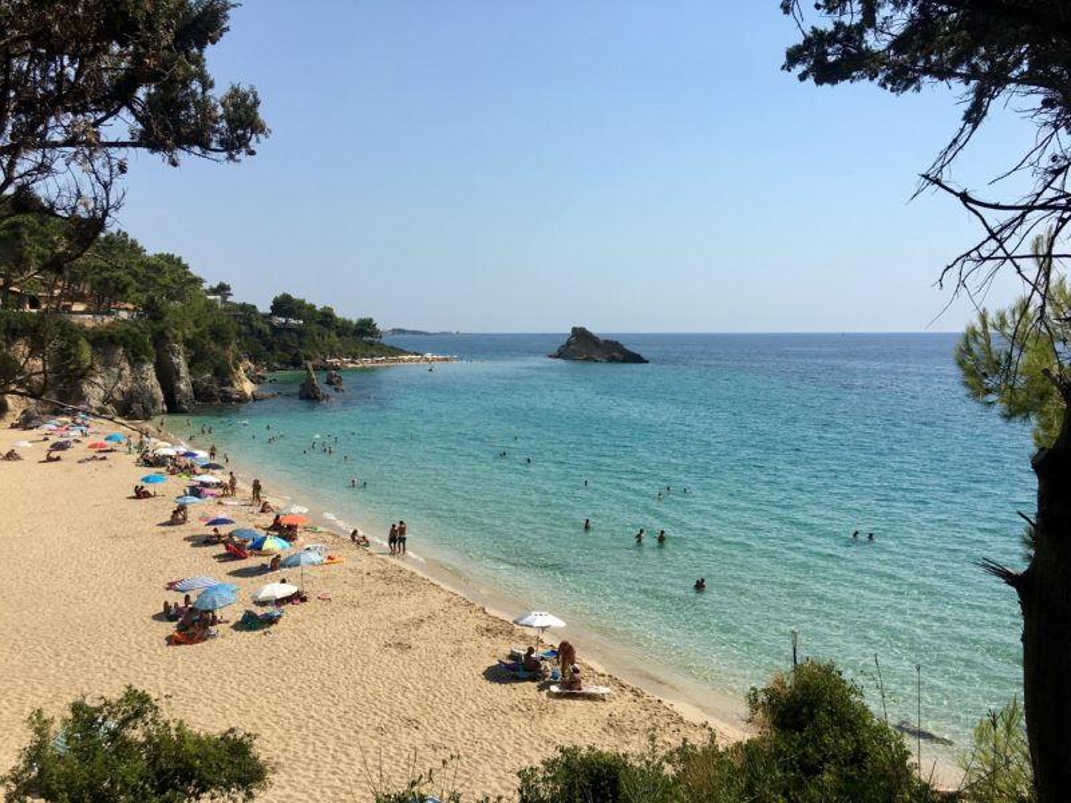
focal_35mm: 29
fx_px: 897
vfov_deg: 48.2
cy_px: 402
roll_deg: +0.9
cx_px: 536
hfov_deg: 61.7
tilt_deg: -5.3
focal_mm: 4.15
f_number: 2.2
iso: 25
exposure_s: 1/3077
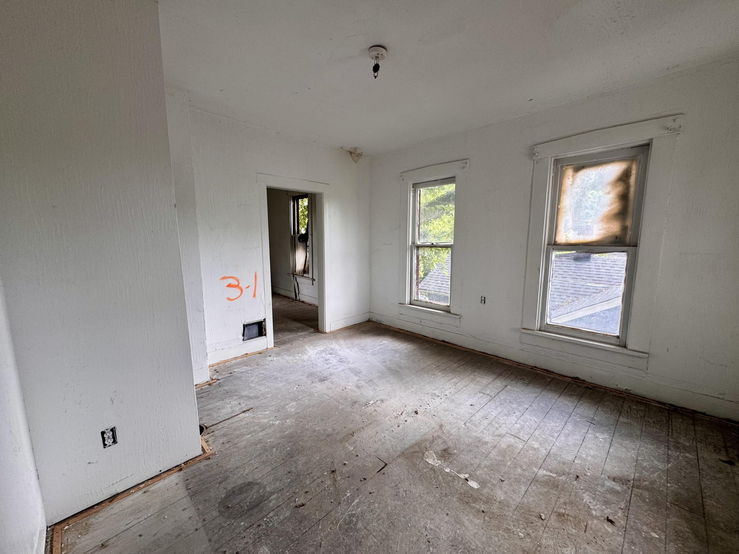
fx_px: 299
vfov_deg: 85.7
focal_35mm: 14
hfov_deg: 102.1
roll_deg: +0.4
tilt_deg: -10.4
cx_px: 370
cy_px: 277
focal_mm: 2.22
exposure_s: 1/99
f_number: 2.2
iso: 80
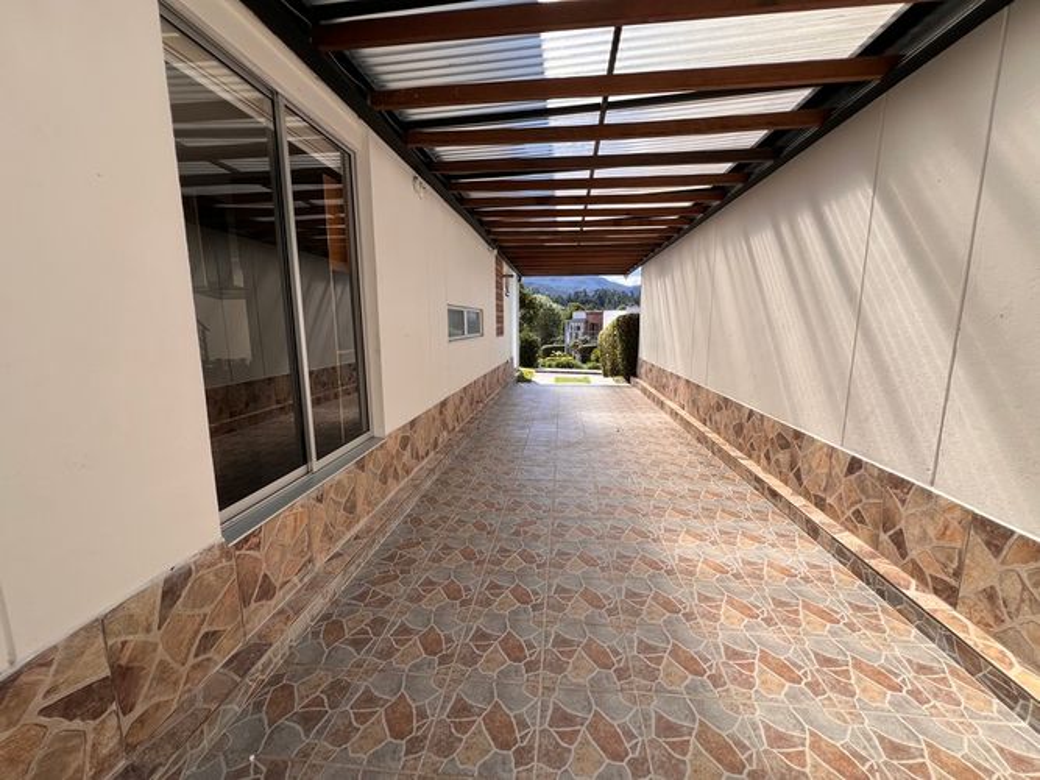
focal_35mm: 13
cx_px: 520
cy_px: 390
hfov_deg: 106.2
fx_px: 391
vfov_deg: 89.9
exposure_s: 1/732
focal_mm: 1.57
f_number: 1.8
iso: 32
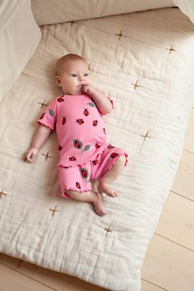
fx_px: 421
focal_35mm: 52
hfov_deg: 26.0
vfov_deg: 38.2
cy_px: 140
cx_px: 97
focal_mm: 50
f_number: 4.5
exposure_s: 1/125
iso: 640
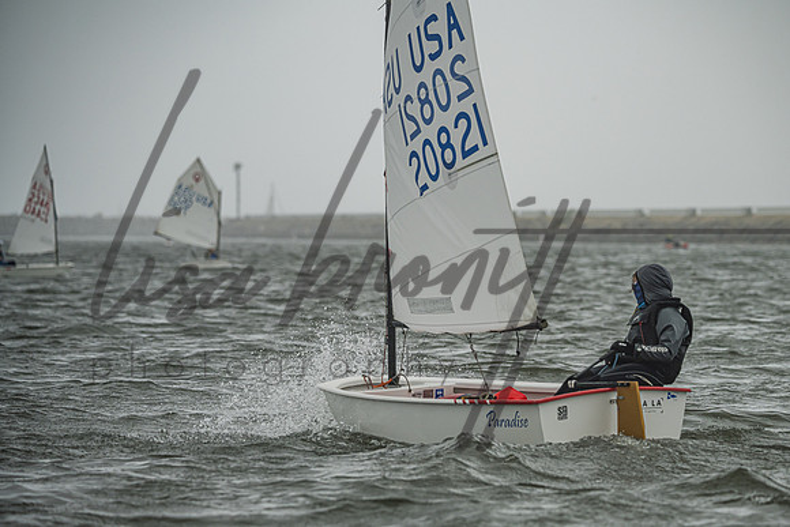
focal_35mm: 222
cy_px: 308
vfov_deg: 6.2
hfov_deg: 9.2
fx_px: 4882
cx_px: 462
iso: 320
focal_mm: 190
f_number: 5
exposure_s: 1/2500
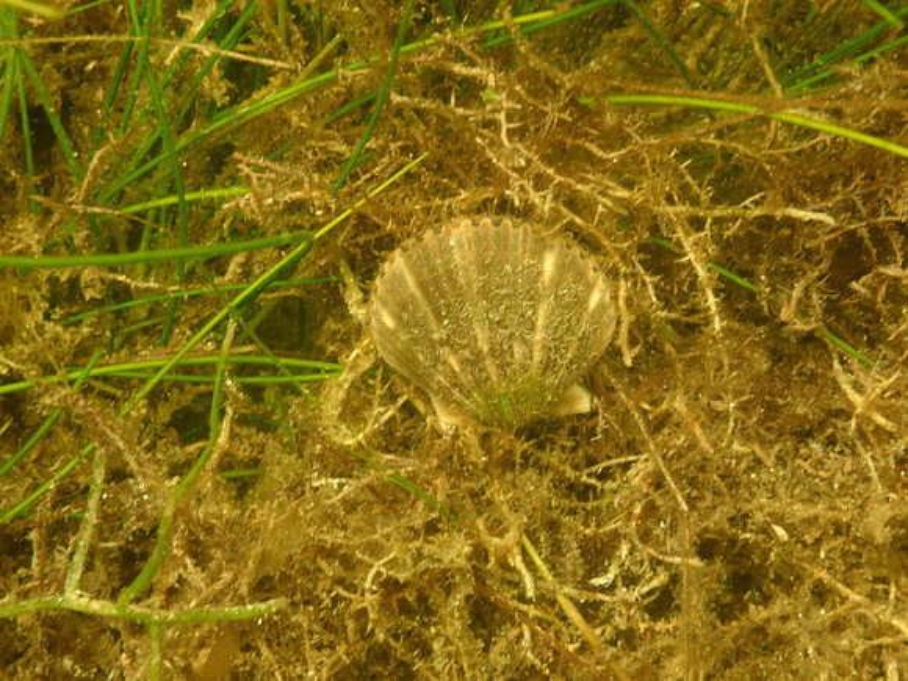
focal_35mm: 67
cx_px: 454
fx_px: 1757
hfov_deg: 29.0
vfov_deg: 21.9
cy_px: 340
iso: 125
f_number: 3.8
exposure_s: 1/125
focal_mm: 11.88
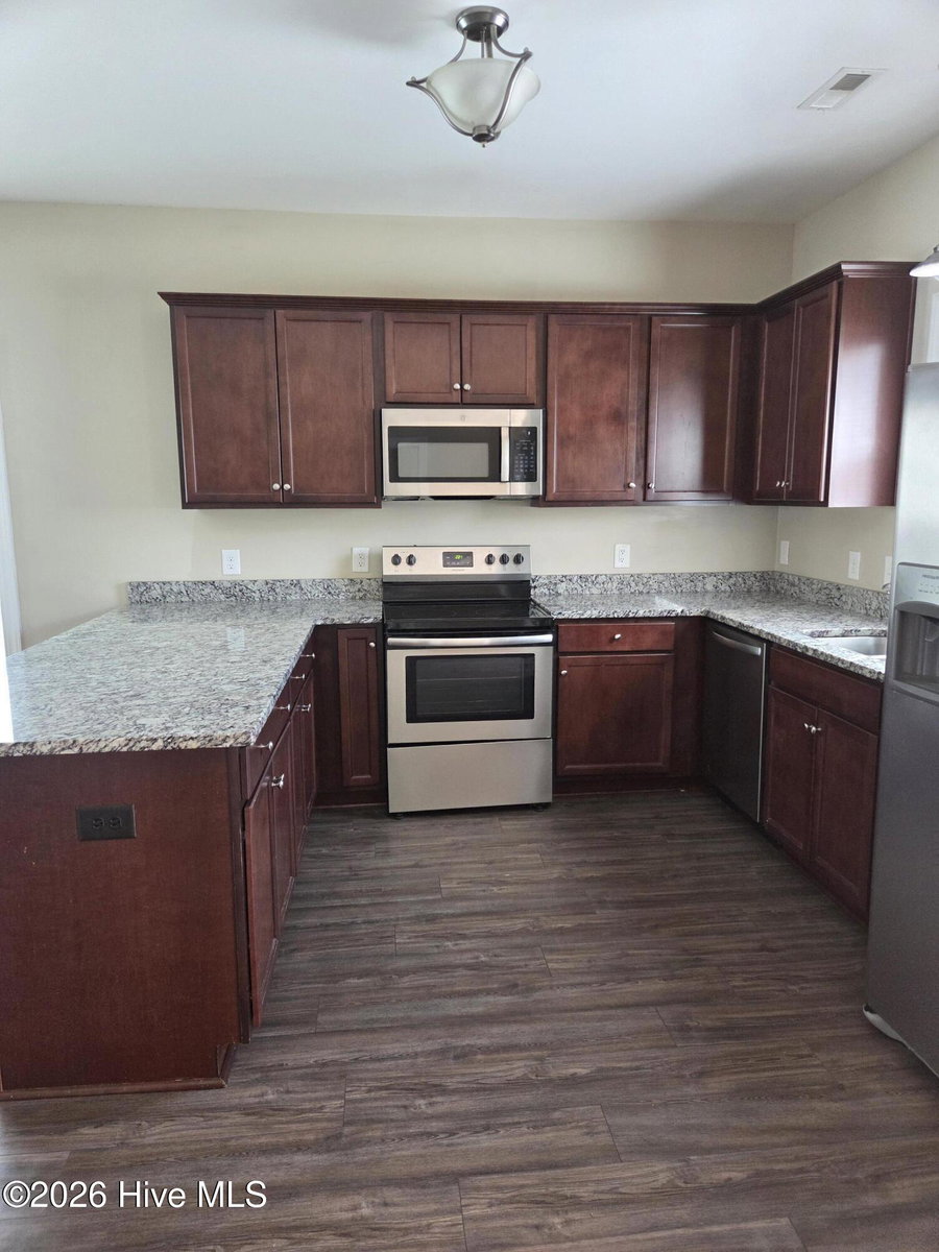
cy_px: 626
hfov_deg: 58.9
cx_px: 470
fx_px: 832
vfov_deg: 73.9
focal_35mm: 23
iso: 250
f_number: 1.8
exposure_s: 1/120
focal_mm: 5.4
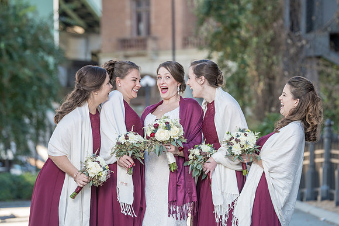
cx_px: 180
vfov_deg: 6.4
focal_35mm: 213
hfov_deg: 9.6
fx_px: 2010
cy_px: 111
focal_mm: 194
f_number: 5.6
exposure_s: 1/200
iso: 640
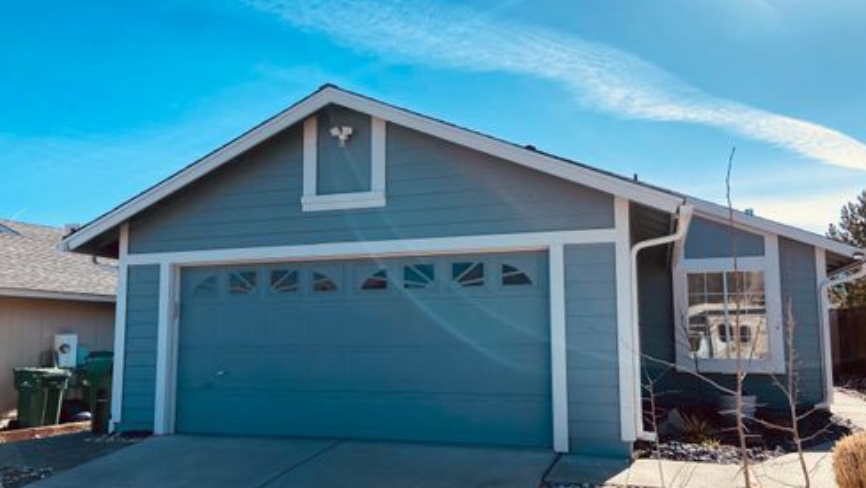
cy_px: 285
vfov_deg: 40.1
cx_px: 442
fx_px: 666
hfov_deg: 66.0
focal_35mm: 29
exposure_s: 1/2817
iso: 32
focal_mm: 4.25
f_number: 1.8
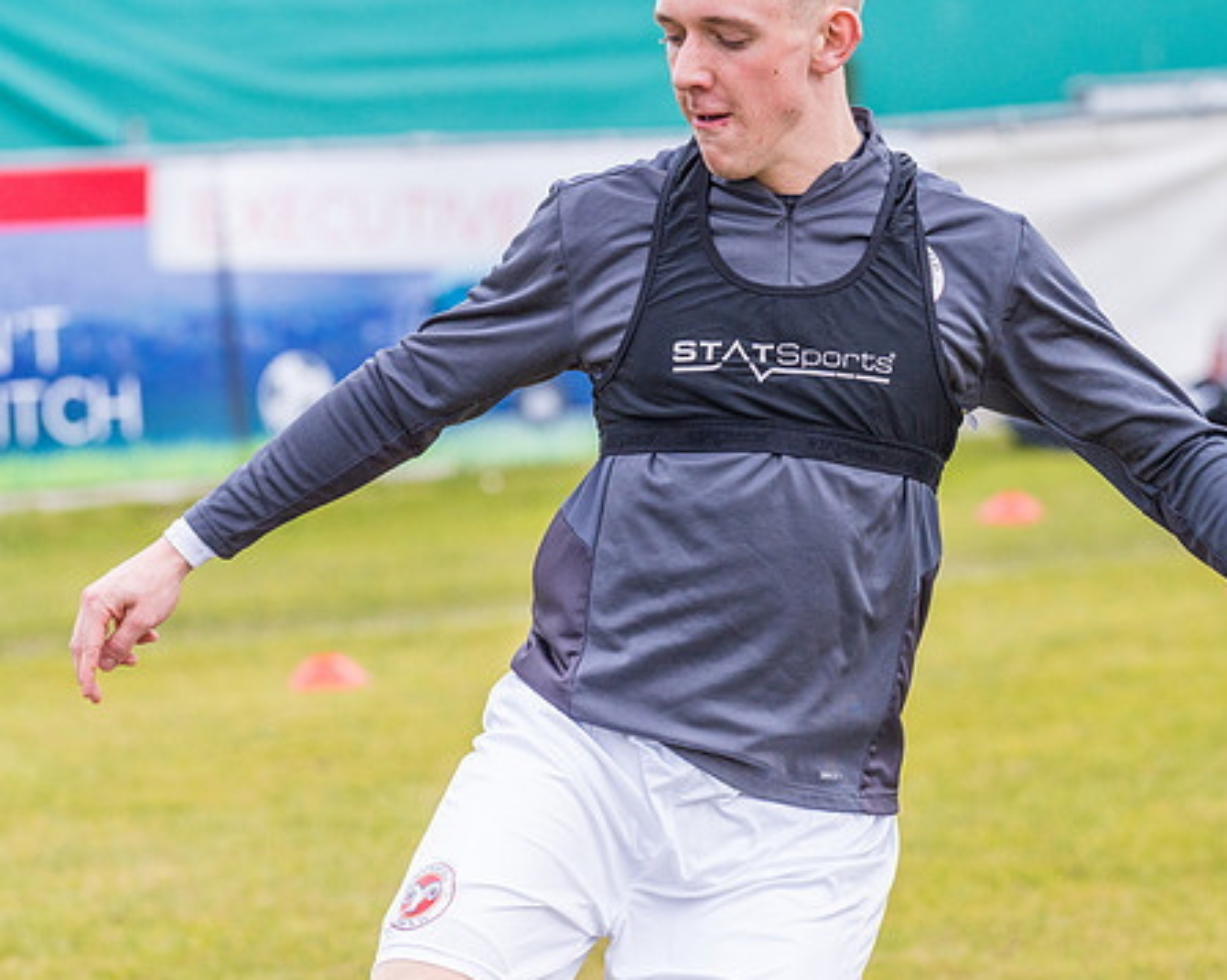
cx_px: 660
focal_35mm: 214
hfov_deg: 9.0
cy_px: 408
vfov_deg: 7.2
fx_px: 7766
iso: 800
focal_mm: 135
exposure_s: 1/2000
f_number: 4
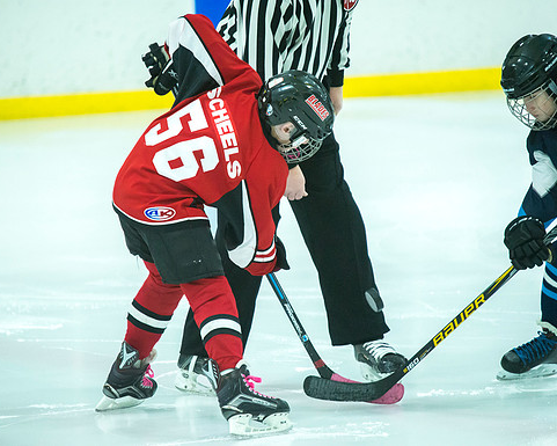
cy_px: 223
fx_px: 5787
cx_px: 272
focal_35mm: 351
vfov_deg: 4.4
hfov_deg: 5.5
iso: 6400
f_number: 5.6
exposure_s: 1/500
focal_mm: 310
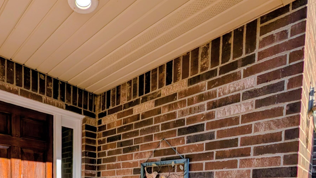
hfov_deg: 78.0
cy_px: 200
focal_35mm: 22
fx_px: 184
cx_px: 100
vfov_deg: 40.5
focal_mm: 2.02
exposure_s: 1/3906
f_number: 1.7
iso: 59
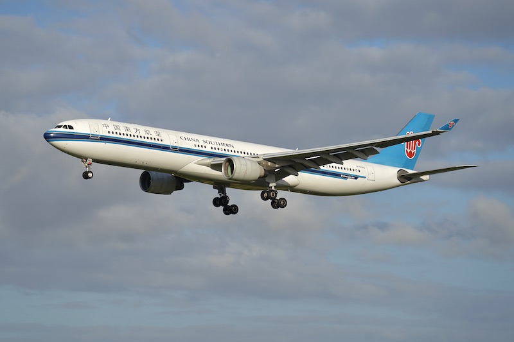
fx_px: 2212
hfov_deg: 13.3
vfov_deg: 8.9
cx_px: 257
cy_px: 171
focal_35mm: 155
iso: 100
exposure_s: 1/1250
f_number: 5
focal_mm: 155
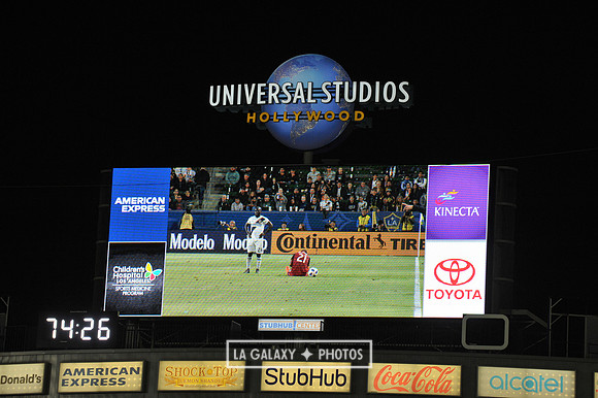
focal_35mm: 190
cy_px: 199
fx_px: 3154
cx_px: 299
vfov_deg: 7.2
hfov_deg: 10.8
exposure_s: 1/250
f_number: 8
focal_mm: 190
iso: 1600
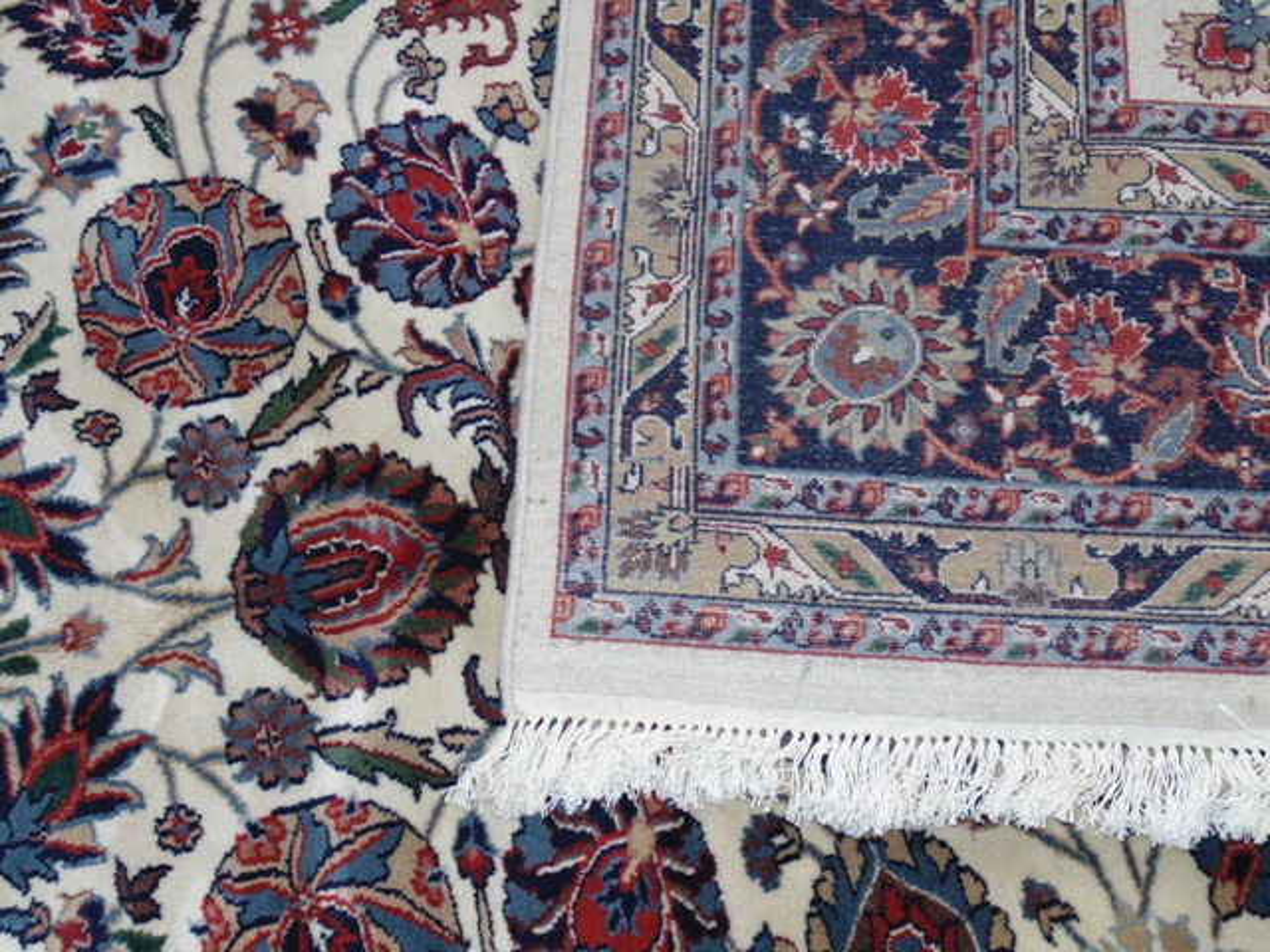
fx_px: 1504
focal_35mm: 41
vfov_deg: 35.1
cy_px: 476
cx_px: 635
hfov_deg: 45.8
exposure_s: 1/50
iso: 200
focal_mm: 7.4
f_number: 3.6
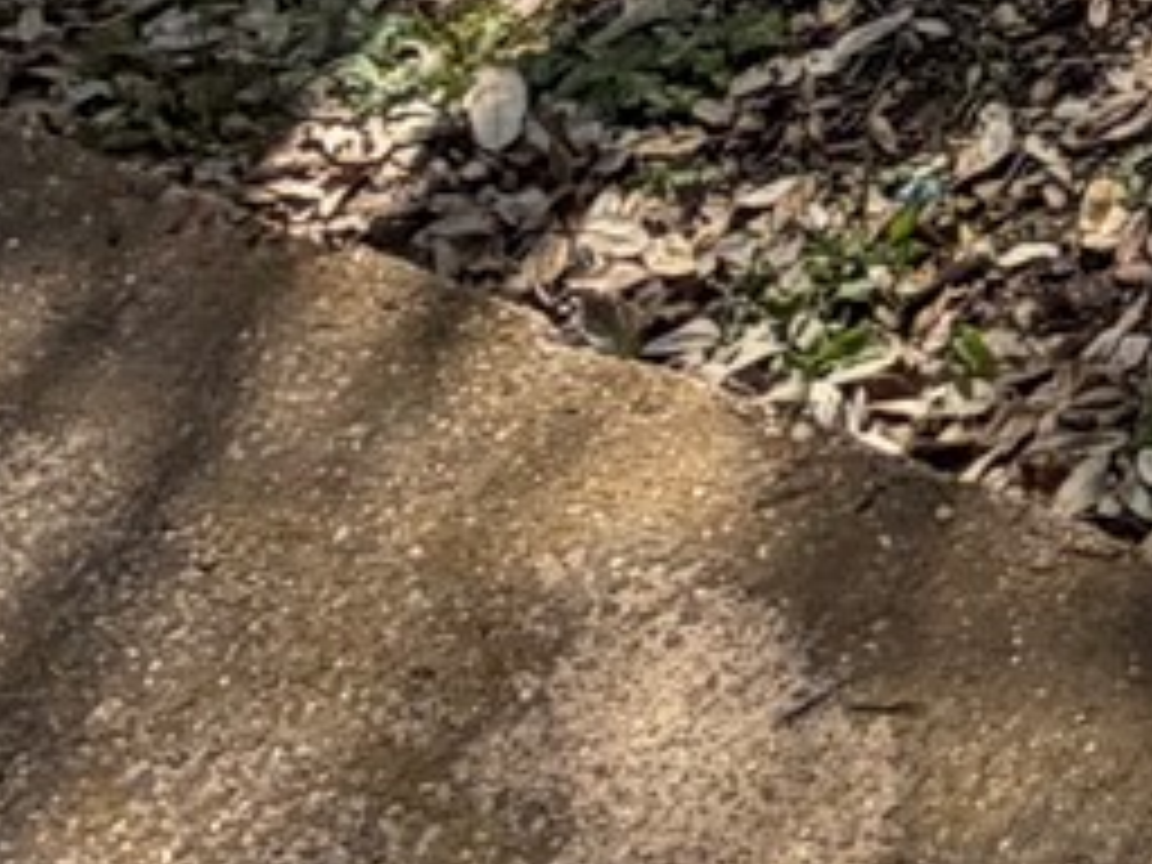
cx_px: 2354
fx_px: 3727
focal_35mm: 112
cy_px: -1962
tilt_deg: -8.4
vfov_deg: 9.4
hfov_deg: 14.4
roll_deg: +0.1
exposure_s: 1/518
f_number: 2.2
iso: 40
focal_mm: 2.22
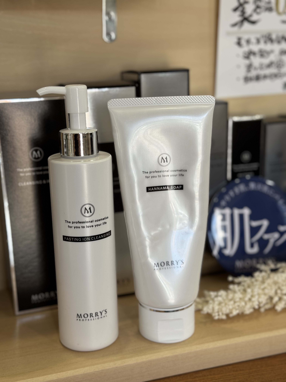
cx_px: 143
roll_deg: +1.6
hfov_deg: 30.3
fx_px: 529
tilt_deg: -13.9
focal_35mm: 48
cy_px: 191
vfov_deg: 39.7
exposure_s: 1/199
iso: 50
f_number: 1.78
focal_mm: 6.76
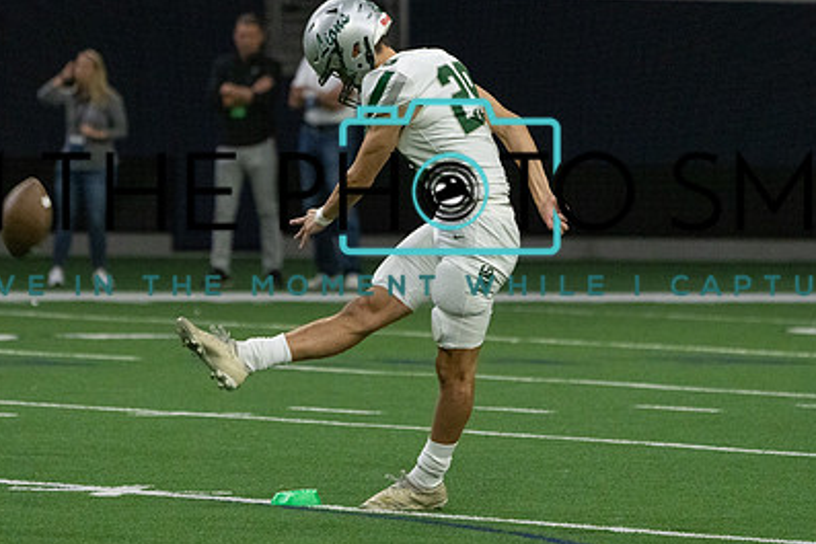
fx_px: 9546
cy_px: 196
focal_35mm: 421
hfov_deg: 4.9
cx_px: 386
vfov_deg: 3.3
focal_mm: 288
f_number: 5.6
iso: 8000
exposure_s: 1/1000
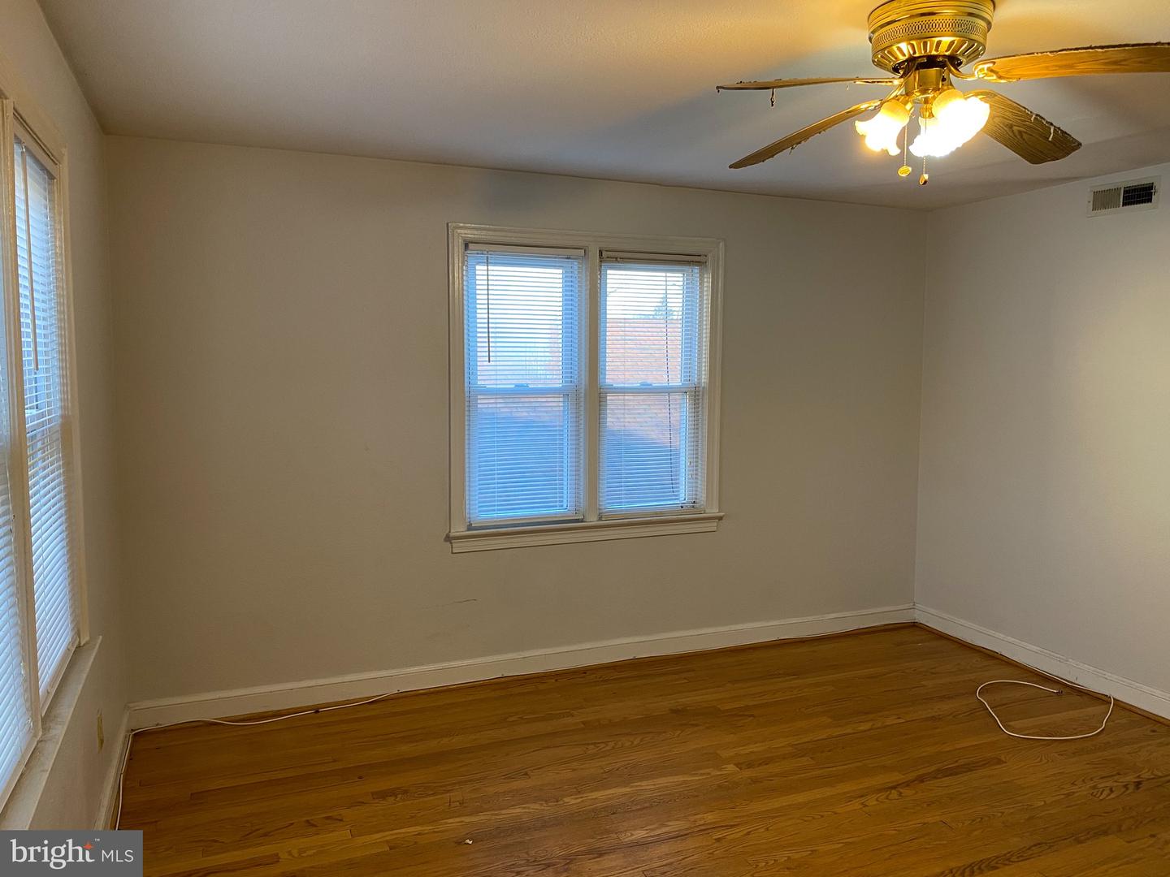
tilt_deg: -5.2
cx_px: 585
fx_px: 879
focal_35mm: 26
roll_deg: -0.8
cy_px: 438
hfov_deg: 67.3
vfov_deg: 53.1
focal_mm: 4.25
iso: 100
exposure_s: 1/60
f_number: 1.8
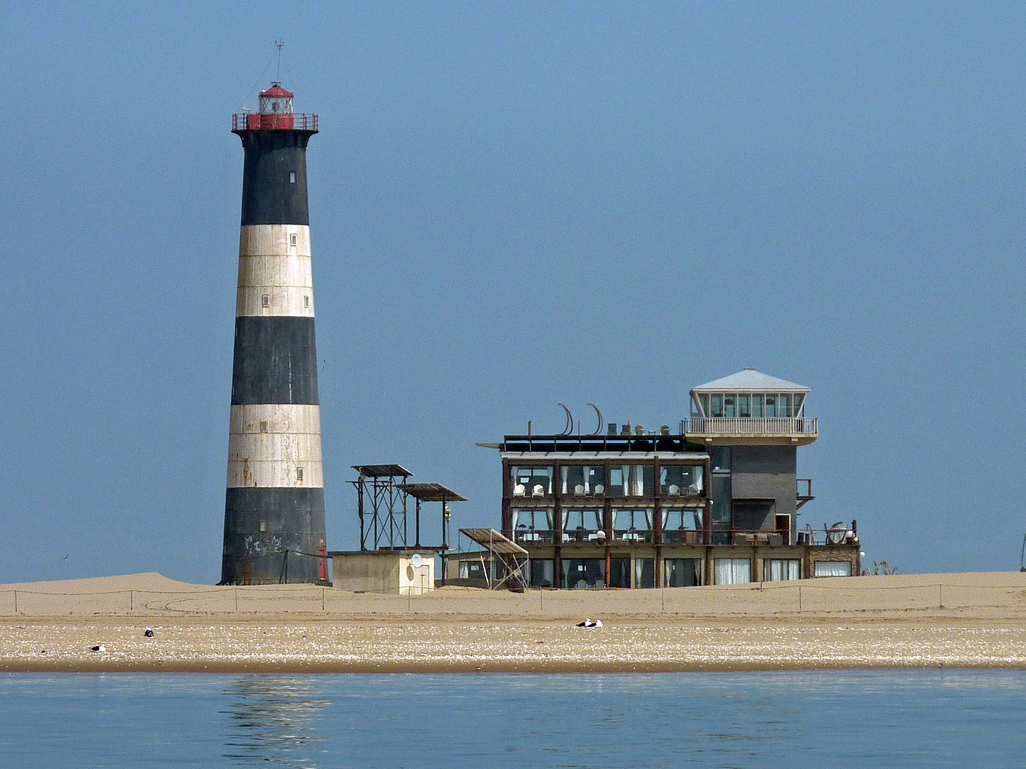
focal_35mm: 227
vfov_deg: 6.5
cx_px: 513
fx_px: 6728
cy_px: 384
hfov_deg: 8.7
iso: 80
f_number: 5.6
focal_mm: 25.9
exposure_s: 1/800
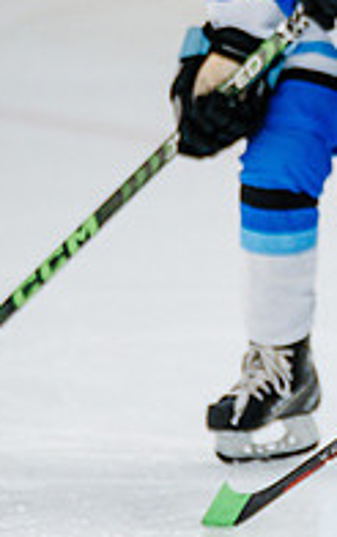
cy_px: 229
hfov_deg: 1.5
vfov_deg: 2.4
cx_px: 389
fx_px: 12894
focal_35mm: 880
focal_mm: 247
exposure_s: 1/3200
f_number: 3.2
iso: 1250
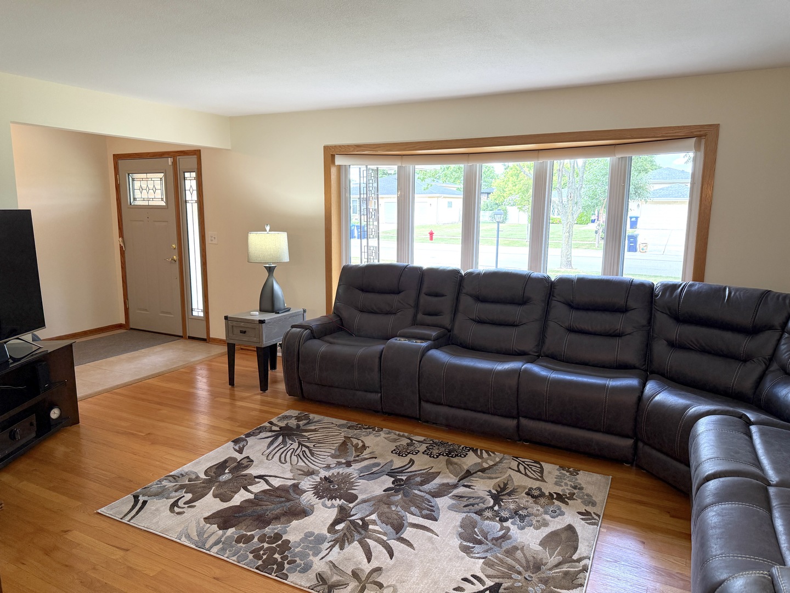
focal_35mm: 24
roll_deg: -0.7
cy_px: 296
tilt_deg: -9.0
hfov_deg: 71.6
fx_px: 548
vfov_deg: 56.8
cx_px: 395
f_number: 1.78
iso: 200
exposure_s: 1/146
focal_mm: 6.76
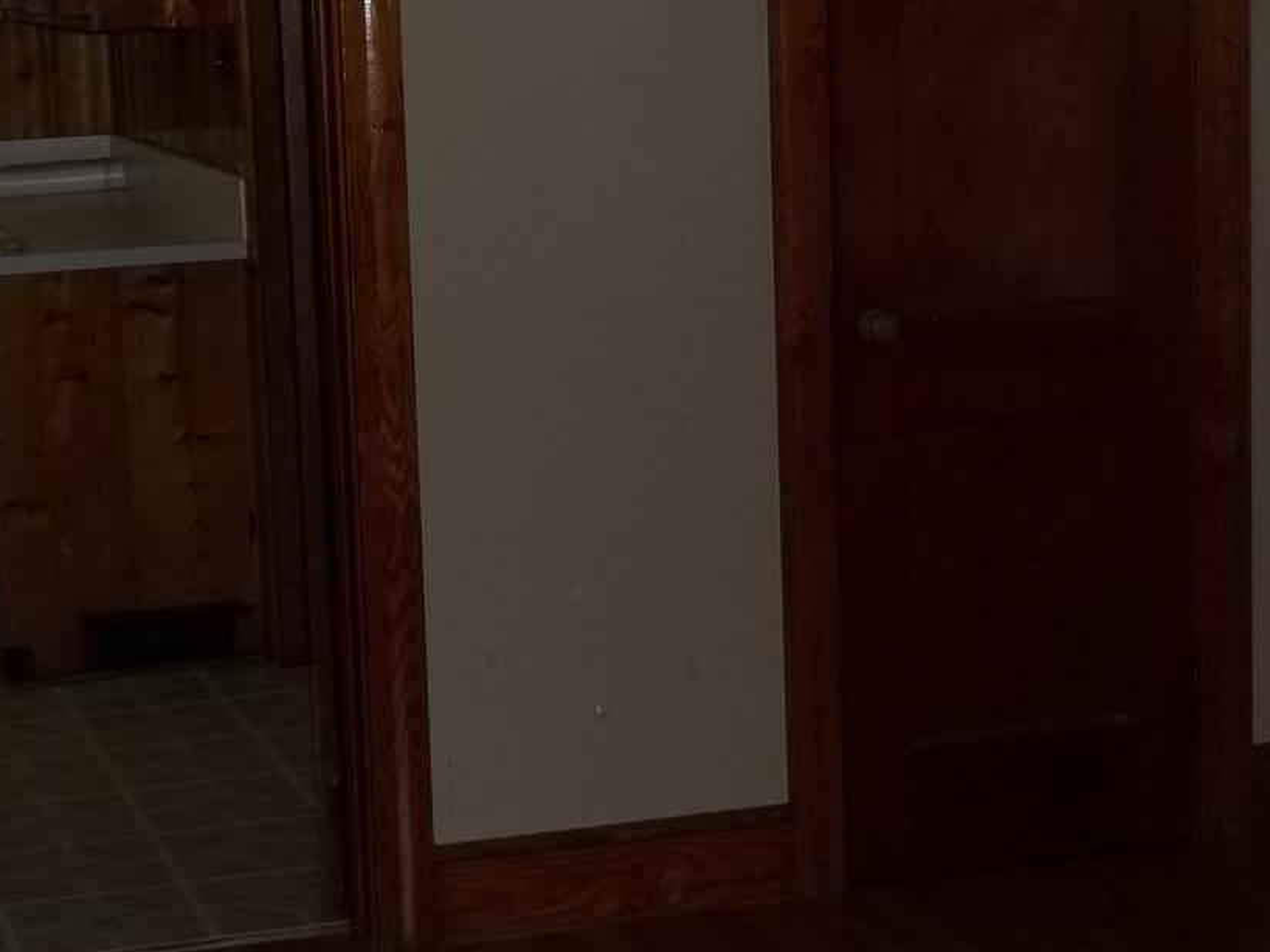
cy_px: 433
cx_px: 482
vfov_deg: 18.4
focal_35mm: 80
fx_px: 2935
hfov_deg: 24.4
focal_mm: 5.7
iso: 64
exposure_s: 1/30
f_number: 2.9
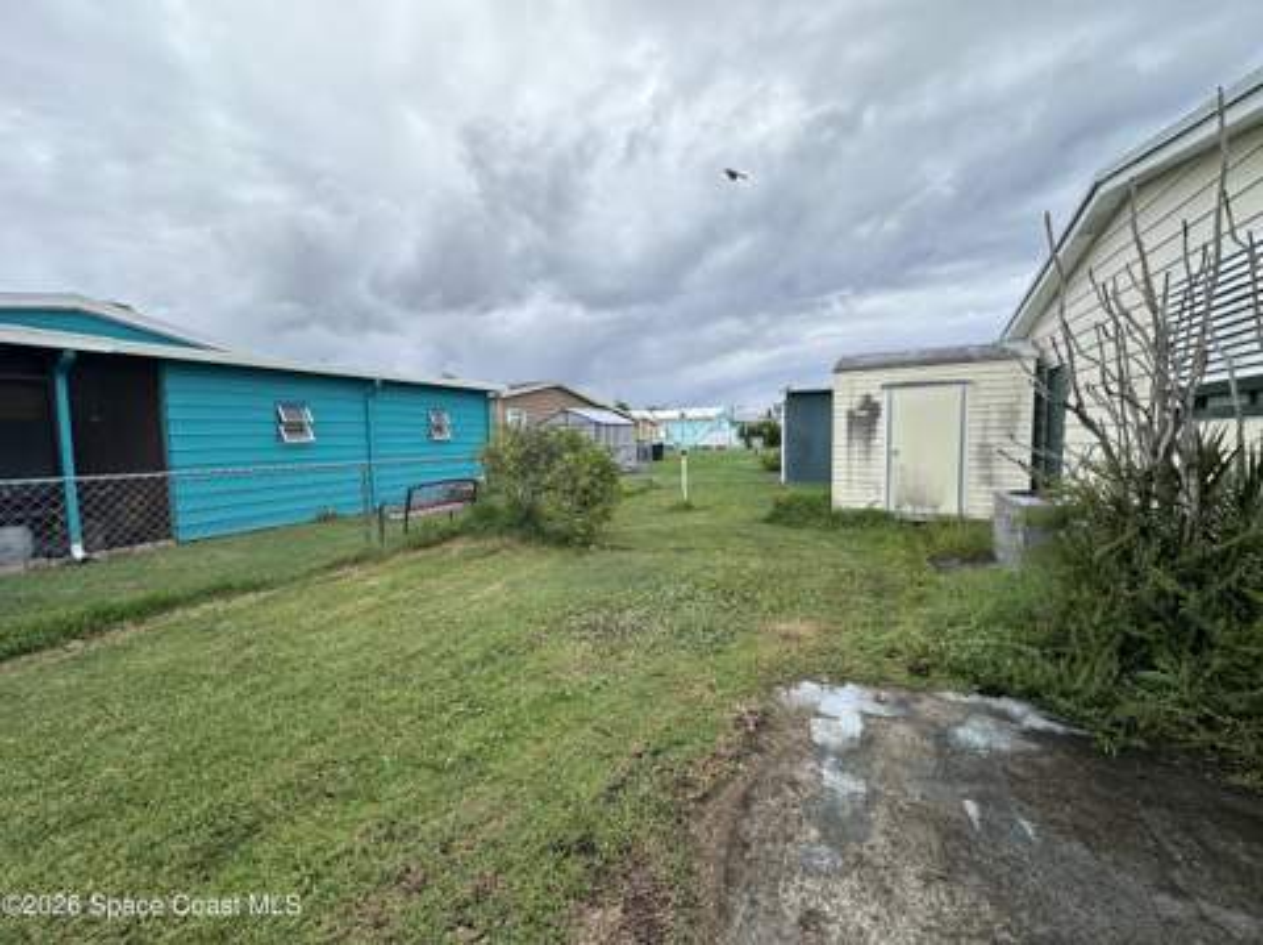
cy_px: 472
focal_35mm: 14
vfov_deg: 85.6
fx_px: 510
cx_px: 632
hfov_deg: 102.1
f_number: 2.2
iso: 40
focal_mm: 2.22
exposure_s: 1/1453
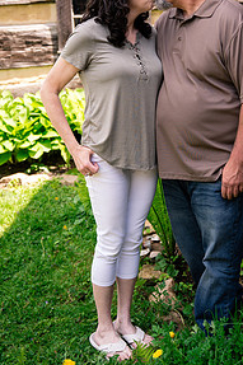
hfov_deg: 23.2
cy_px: 102
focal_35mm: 58
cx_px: 170
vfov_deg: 34.0
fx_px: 588
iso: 100
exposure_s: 1/250
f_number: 2.8
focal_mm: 37
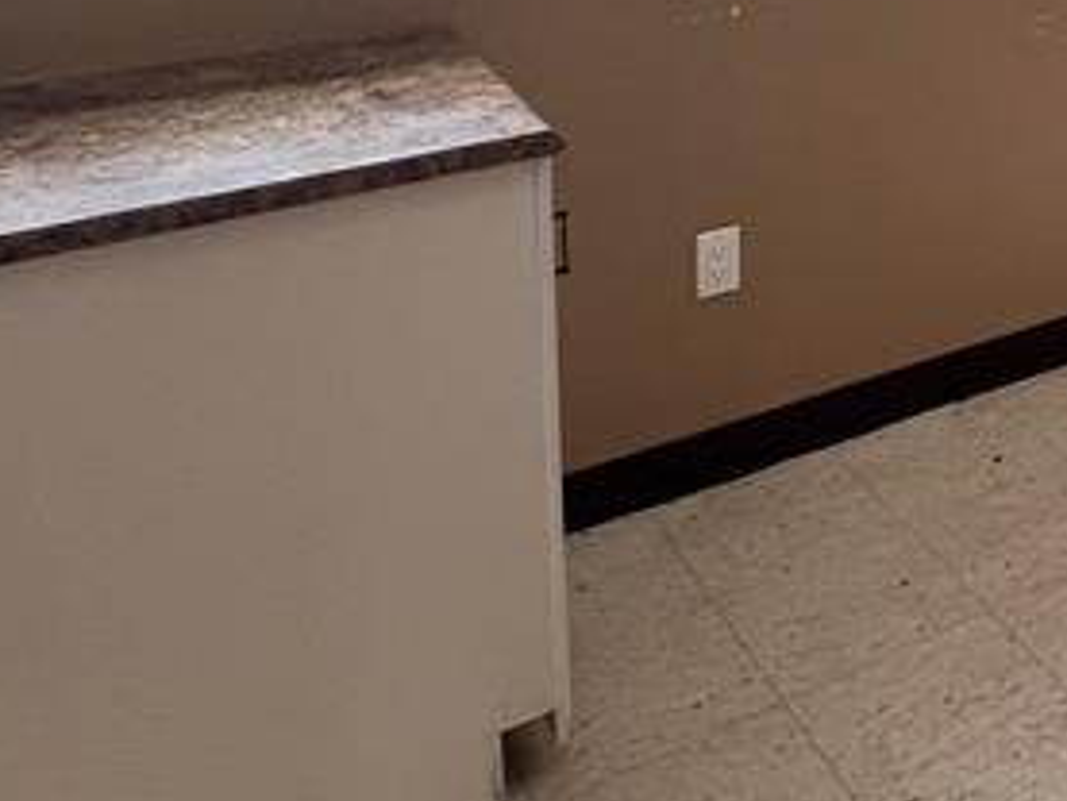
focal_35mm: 48
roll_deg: -1.1
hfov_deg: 29.1
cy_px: -246
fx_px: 1480
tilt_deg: -6.1
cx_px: 1498
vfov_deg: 25.8
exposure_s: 1/120
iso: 200
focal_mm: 1.57
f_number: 1.8
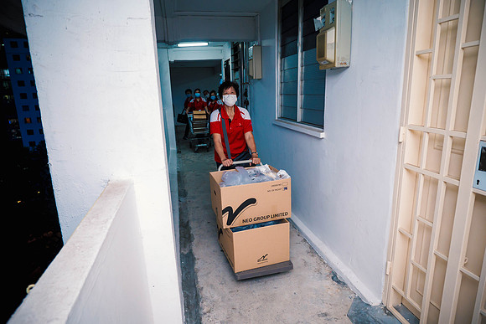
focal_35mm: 21
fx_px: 281
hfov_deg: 81.7
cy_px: 162
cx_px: 243
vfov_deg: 60.0
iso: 800
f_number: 2
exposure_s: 1/125
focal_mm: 10
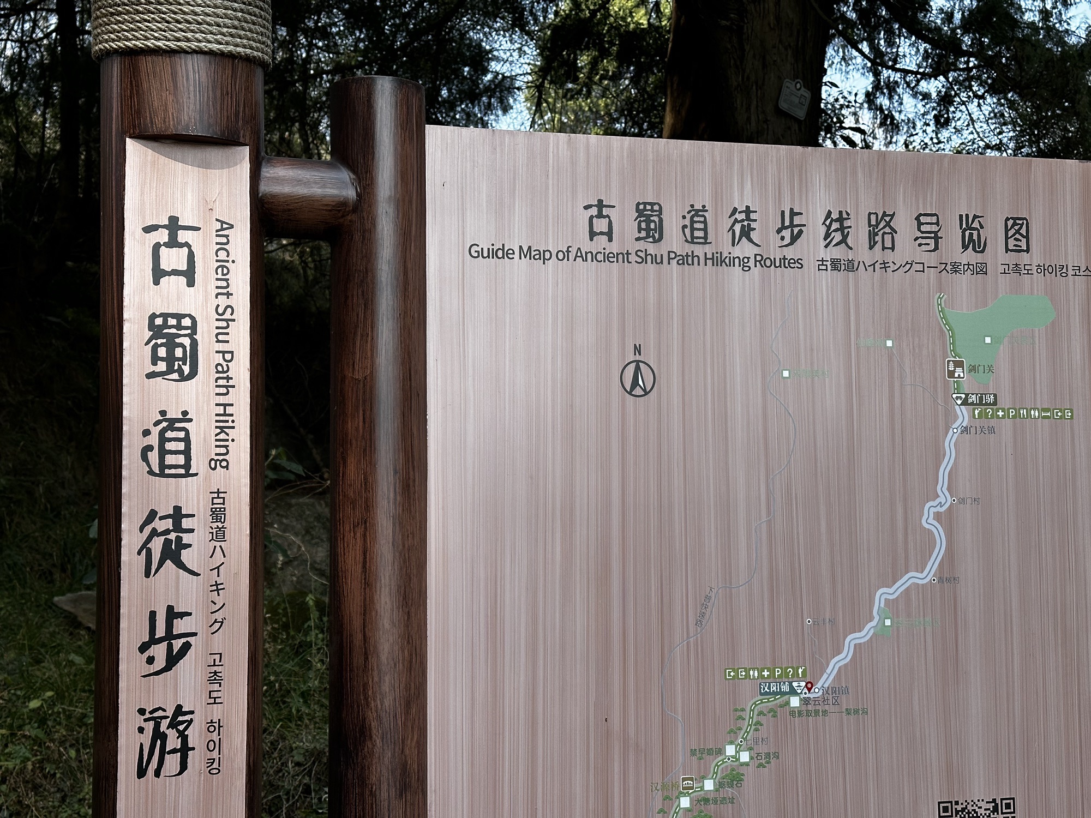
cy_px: 409
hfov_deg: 39.7
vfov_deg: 30.3
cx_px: 546
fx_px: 1513
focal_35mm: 48
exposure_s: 1/953
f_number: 1.78
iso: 64
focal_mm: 6.86
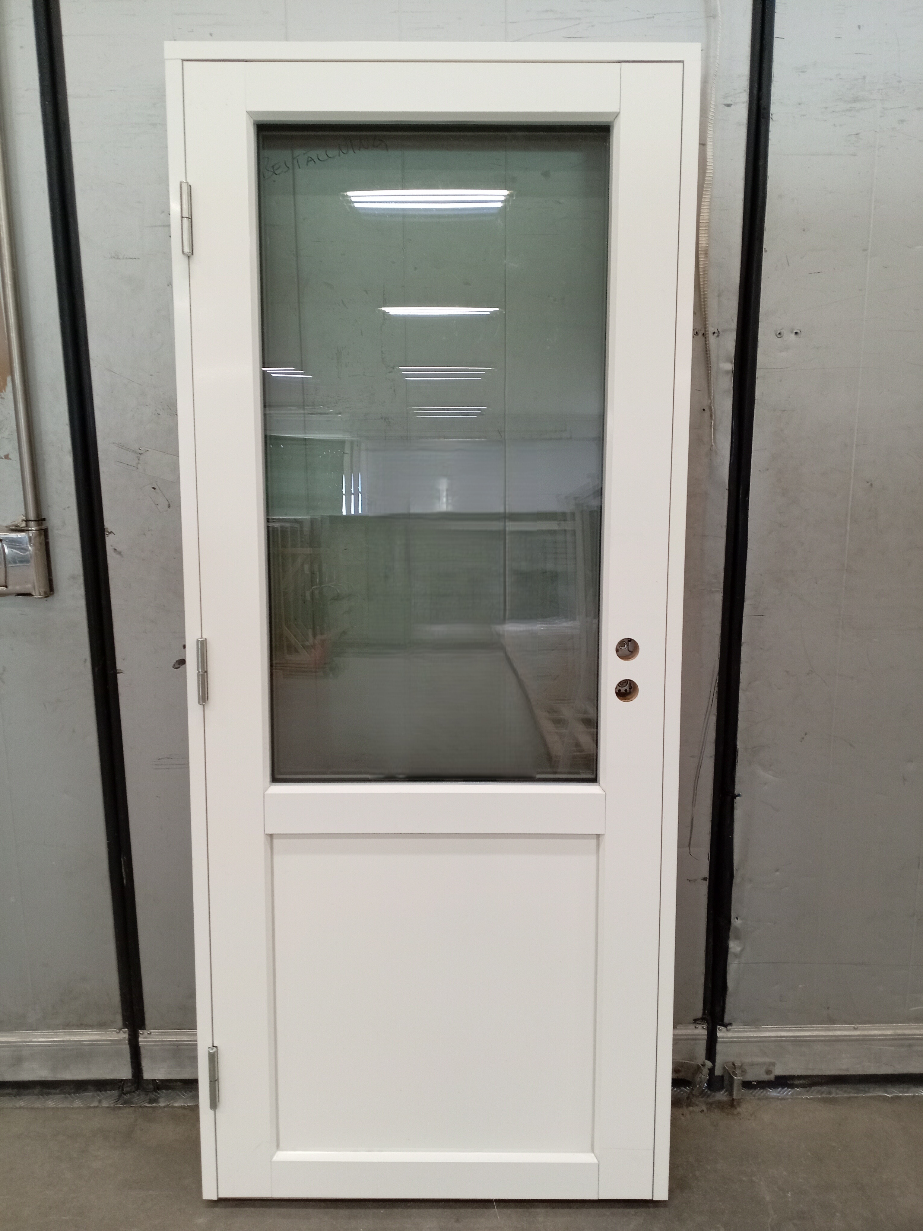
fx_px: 960
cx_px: 462
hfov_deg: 51.4
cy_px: 616
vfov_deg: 65.3
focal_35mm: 27
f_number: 1.8
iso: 737
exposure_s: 1/25
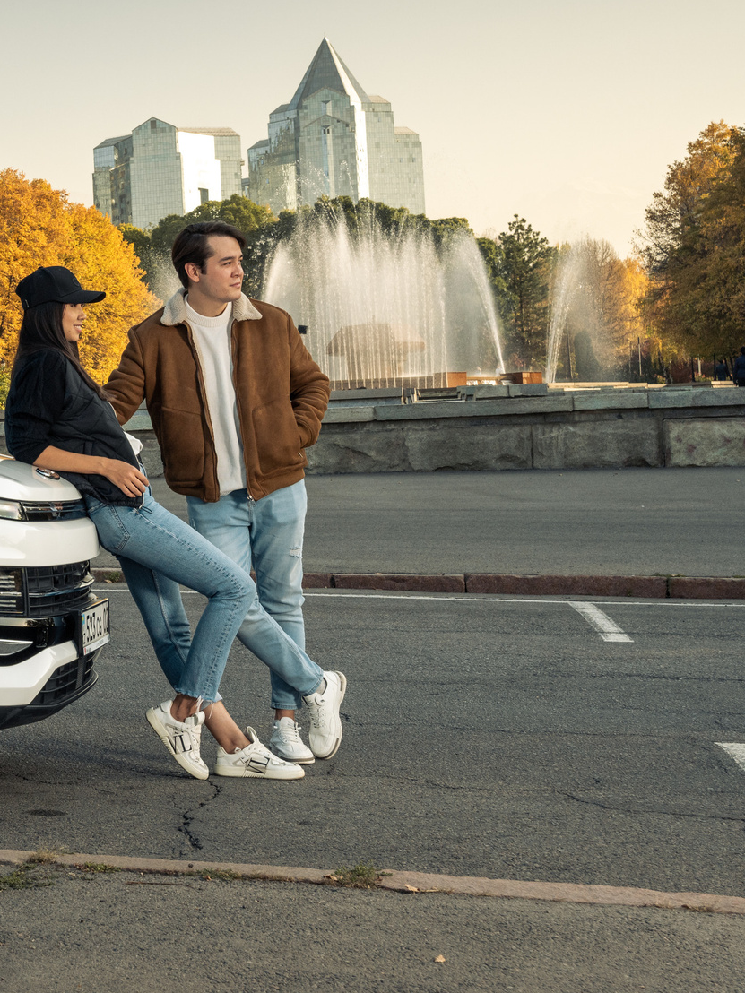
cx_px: -309
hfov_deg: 18.7
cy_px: 377
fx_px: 2037
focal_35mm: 71
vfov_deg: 27.3
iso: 400
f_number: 7.1
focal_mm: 31.3
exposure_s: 1/160
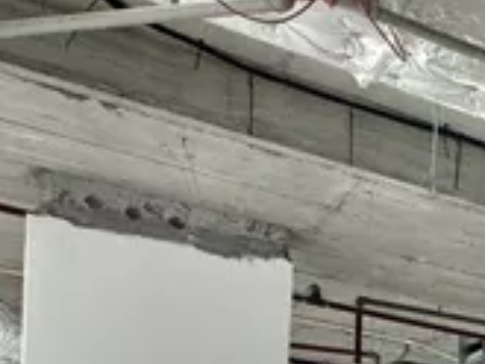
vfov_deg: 18.3
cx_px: 1117
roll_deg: -2.0
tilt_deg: -1.0
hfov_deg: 16.0
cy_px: 599
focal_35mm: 68
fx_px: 953
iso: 40
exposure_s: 1/136
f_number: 2.2
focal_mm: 2.22
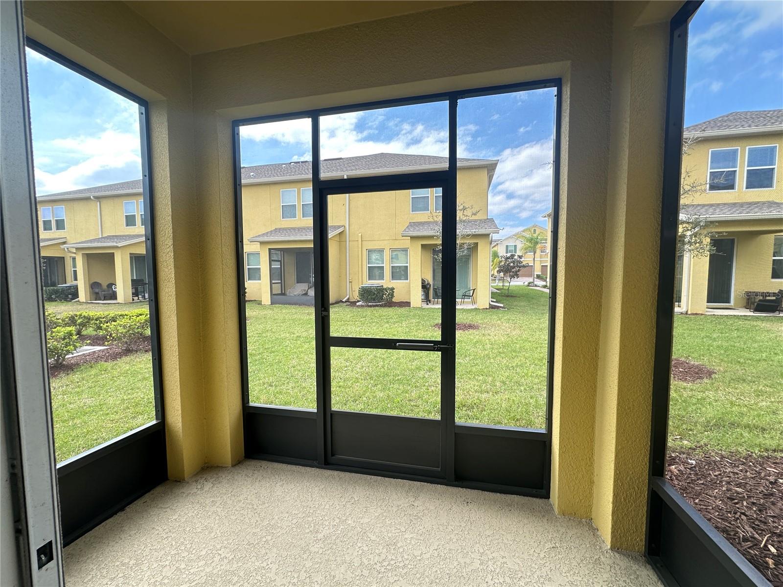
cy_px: 294
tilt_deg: -3.6
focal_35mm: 14
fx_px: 317
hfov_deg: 102.1
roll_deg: +0.1
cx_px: 392
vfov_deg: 85.7
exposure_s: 1/265
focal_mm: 2.22
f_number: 2.2
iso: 40
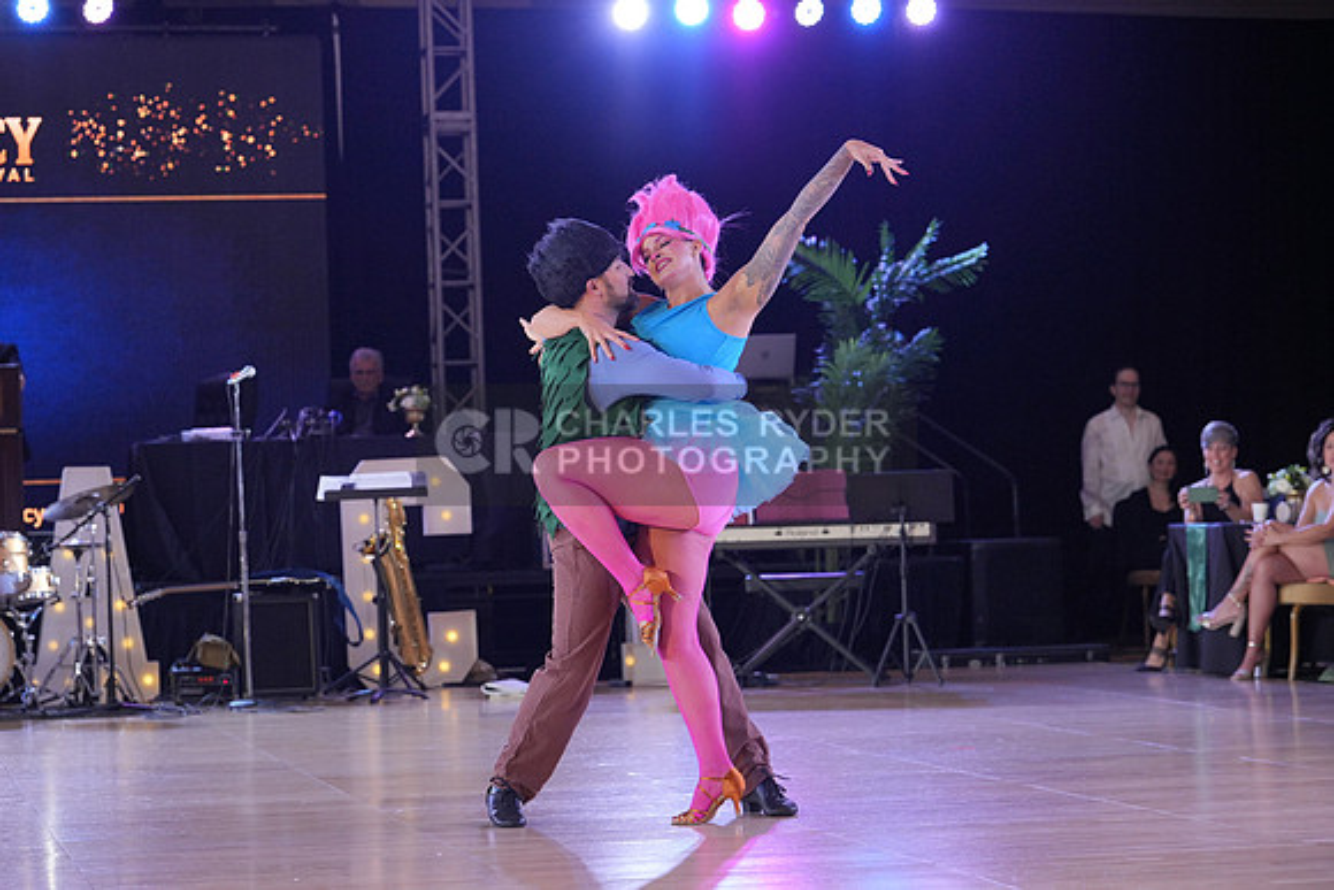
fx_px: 3447
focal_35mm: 93
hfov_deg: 21.9
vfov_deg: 14.7
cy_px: 445
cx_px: 667
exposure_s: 1/500
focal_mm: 93
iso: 2000
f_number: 4
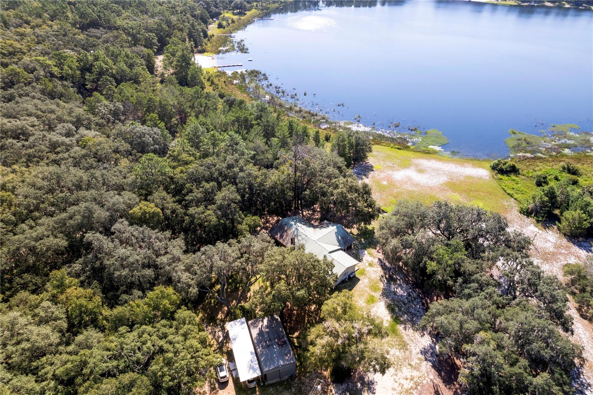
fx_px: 362
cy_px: 198
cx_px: 296
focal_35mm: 22
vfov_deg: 57.2
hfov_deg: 78.6
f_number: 2.8
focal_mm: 8.38
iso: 120
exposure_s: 1/1000
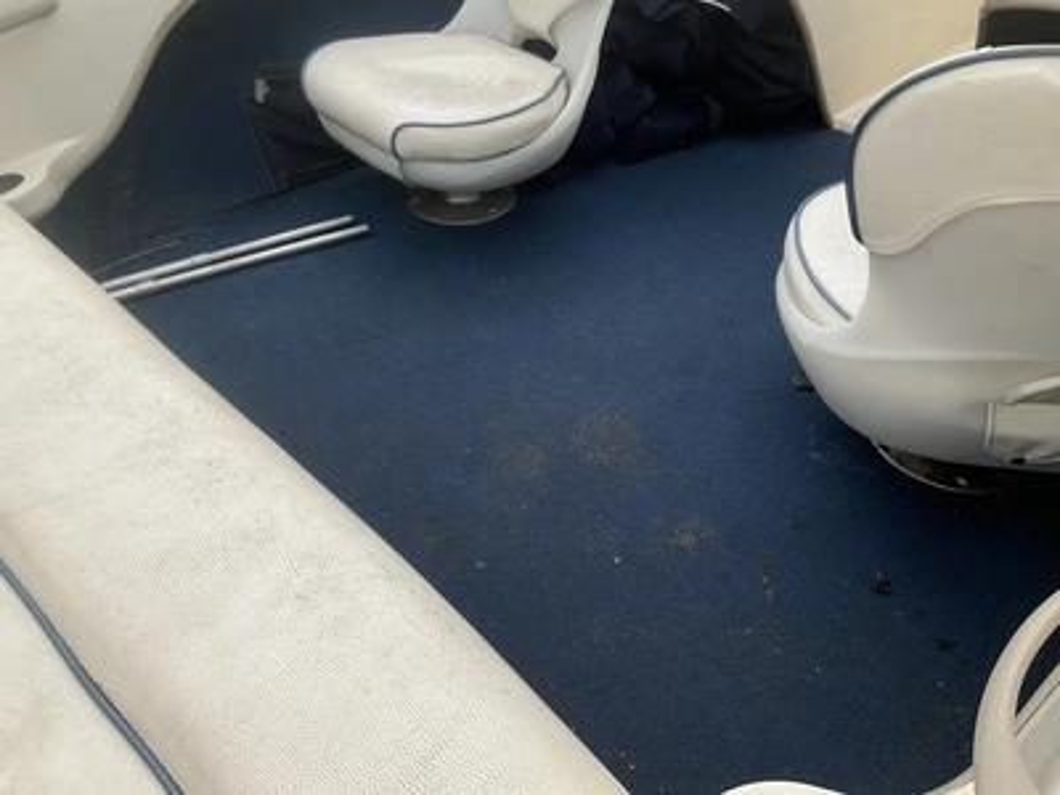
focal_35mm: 29
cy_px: 398
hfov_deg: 61.7
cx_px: 530
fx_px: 888
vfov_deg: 48.2
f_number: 1.8
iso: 25
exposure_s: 1/1675
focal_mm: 3
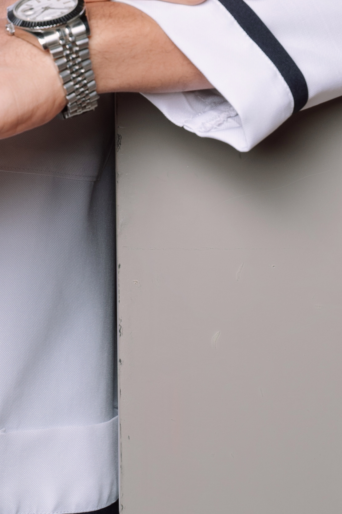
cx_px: -41
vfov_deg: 8.2
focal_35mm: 246
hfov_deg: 5.6
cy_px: -276
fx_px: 3507
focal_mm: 70
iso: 125
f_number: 7.1
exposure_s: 1/100
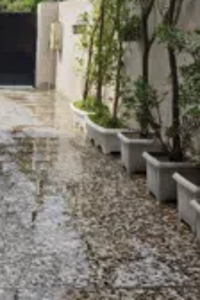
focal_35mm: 57
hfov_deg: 22.7
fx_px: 475
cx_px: -7
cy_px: 109
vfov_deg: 34.8
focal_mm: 6.06
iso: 50
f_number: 1.7
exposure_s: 1/993
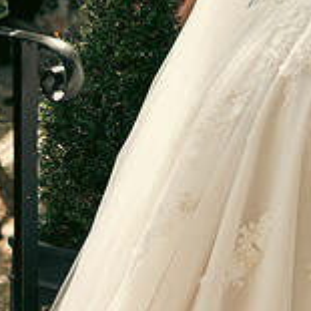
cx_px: 157
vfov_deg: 10.1
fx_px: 1748
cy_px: 13
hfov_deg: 10.2
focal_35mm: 172
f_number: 3.5
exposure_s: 1/200
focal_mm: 54
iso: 160
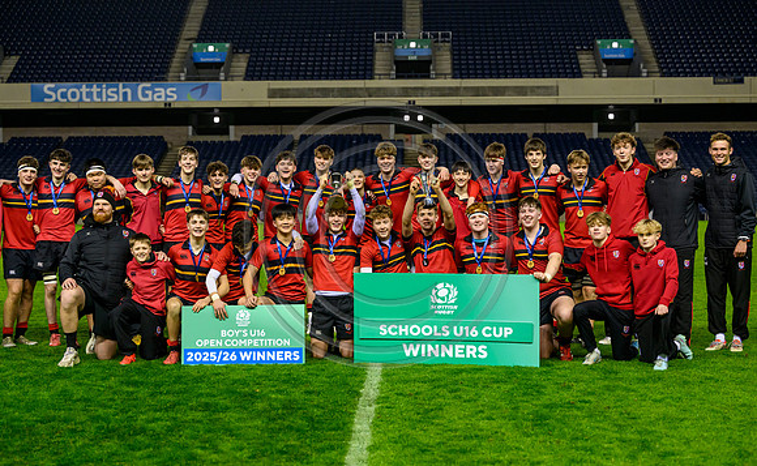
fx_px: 1491
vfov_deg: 17.8
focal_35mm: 73
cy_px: 252
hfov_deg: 28.5
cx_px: 381
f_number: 3.5
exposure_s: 1/800
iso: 3200
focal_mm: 70
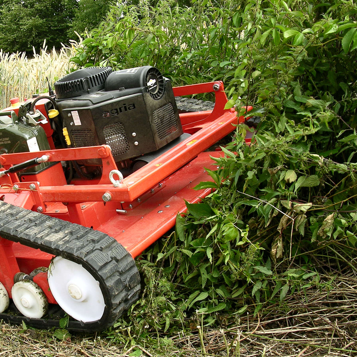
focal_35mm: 56
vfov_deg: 30.5
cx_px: 99
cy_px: 194
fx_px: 653
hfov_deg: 30.2
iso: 50
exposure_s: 1/60.5
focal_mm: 9
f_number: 5
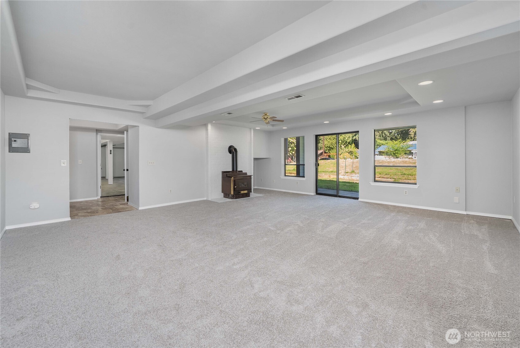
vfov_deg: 81.3
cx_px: 260
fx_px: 202
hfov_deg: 104.2
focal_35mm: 14
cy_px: 174
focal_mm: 14
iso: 1000
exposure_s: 1/10
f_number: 7.1
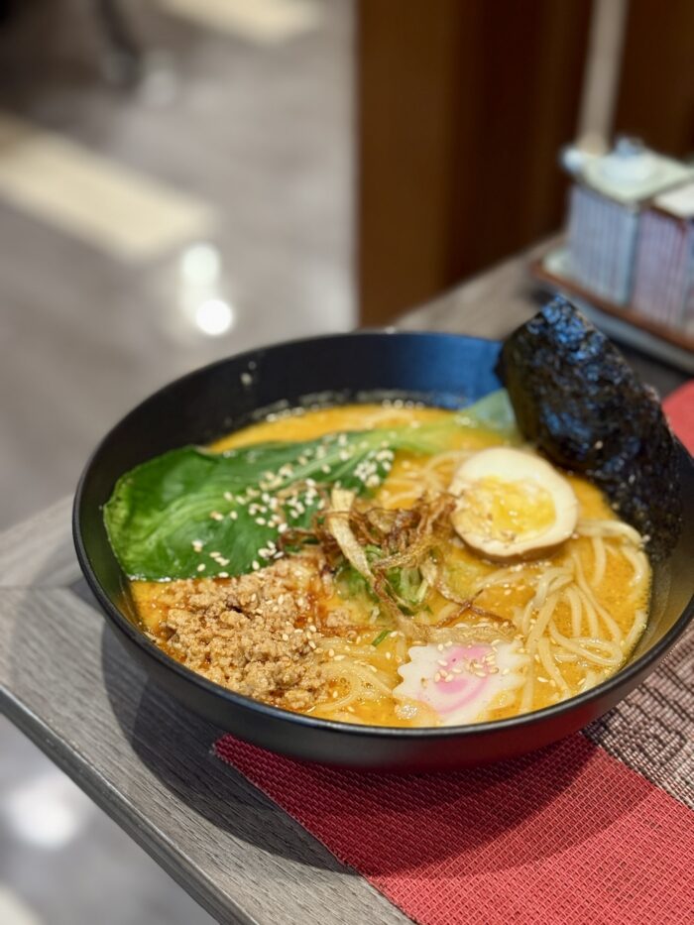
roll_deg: -0.7
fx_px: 1283
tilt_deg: -37.6
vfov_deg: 39.7
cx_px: 347
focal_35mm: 48
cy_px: 462
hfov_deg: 30.3
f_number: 1.78
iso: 250
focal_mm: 6.76
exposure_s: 1/60
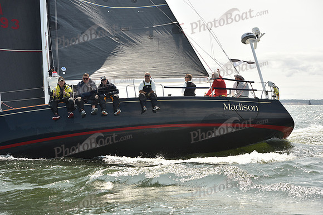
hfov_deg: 28.8
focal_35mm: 70
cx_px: 162
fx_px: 628
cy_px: 108
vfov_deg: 19.5
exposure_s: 1/800
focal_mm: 70
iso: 250
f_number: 6.3
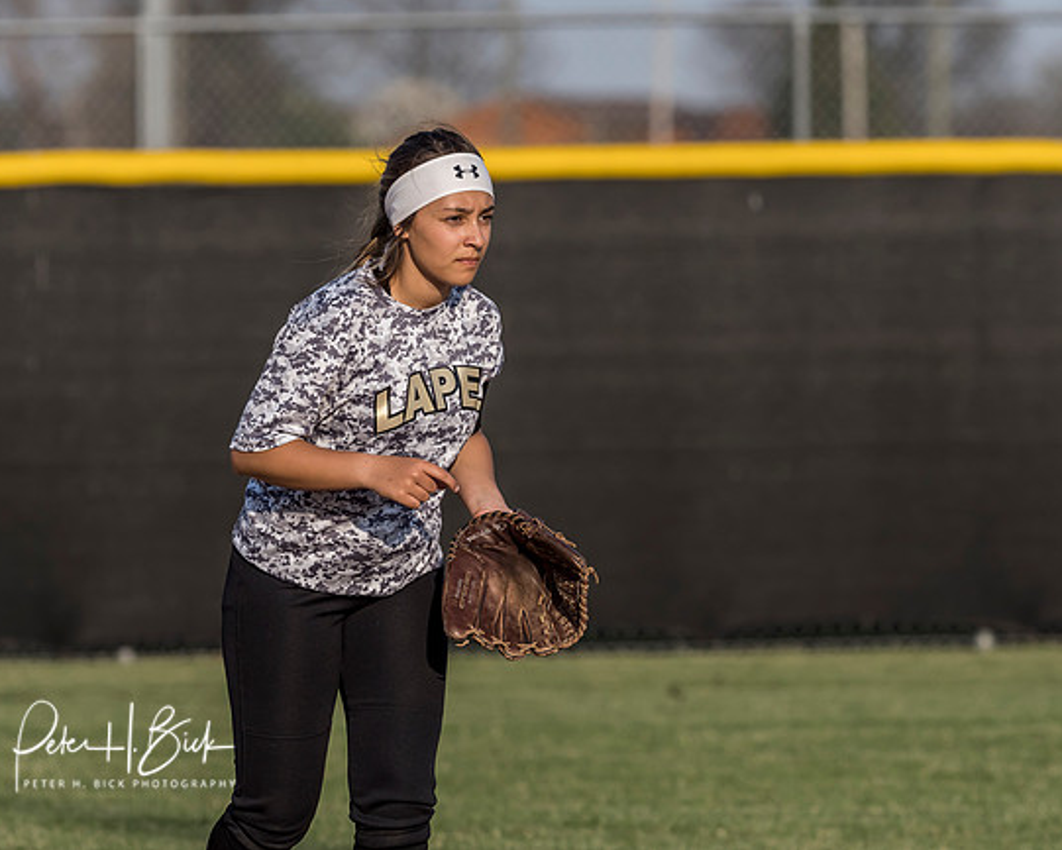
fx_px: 20214
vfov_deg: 2.4
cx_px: 524
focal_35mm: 643
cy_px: 425
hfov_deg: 3.0
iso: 400
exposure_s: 1/1250
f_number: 6.3
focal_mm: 300
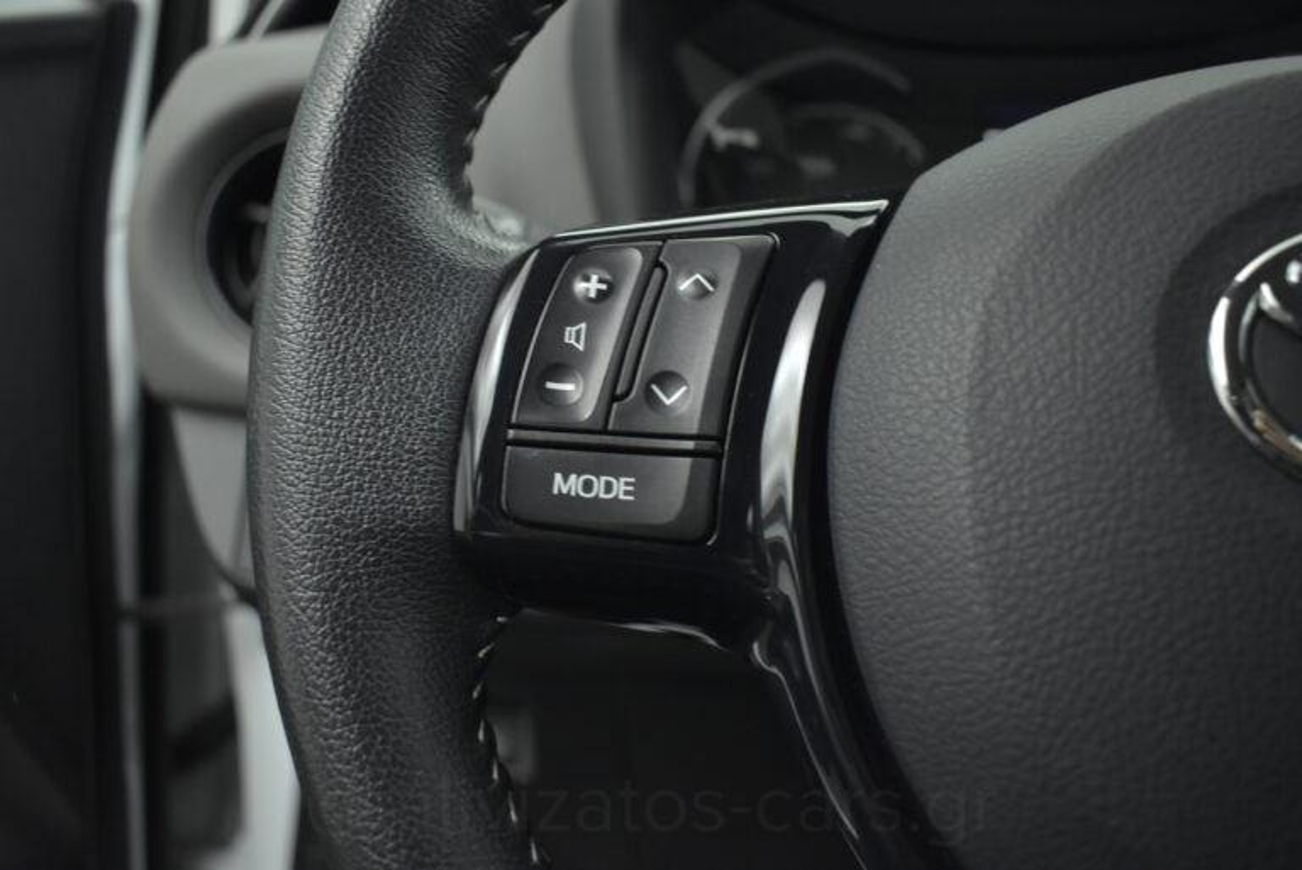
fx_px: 1140
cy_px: 435
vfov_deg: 41.8
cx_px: 651
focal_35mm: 32
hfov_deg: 59.5
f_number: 3.8
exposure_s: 1/80
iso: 1600
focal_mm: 21
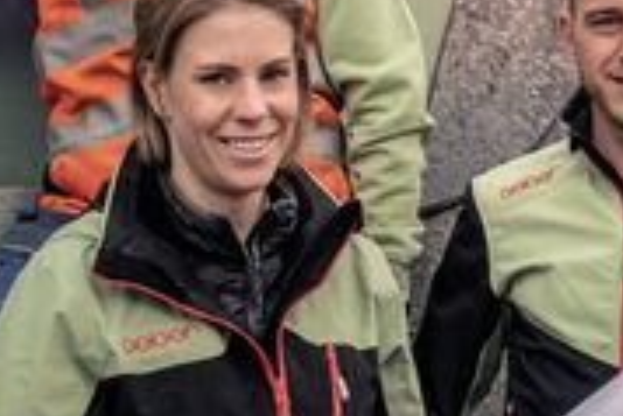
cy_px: -58
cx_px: 497
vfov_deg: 14.2
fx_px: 1628
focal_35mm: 94
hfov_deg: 21.4
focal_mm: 39
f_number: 9
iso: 500
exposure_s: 1/160
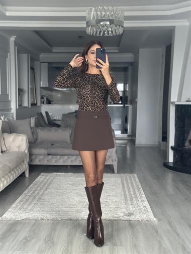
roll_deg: -1.4
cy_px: 127
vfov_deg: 39.6
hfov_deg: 30.3
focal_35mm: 48
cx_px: 96
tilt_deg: -19.3
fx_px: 353
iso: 160
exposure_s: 1/60
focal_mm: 6.86
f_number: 1.78
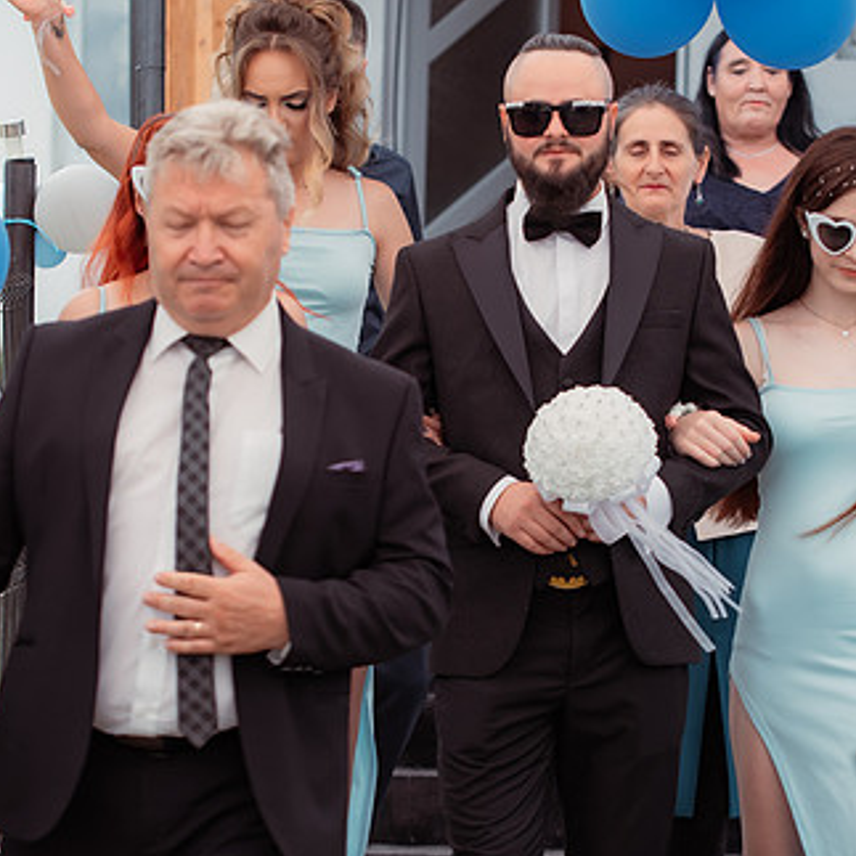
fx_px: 4476
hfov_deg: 10.9
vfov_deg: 10.9
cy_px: 272
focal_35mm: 160
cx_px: 322
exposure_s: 1/800
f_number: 4
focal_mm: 90
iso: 400
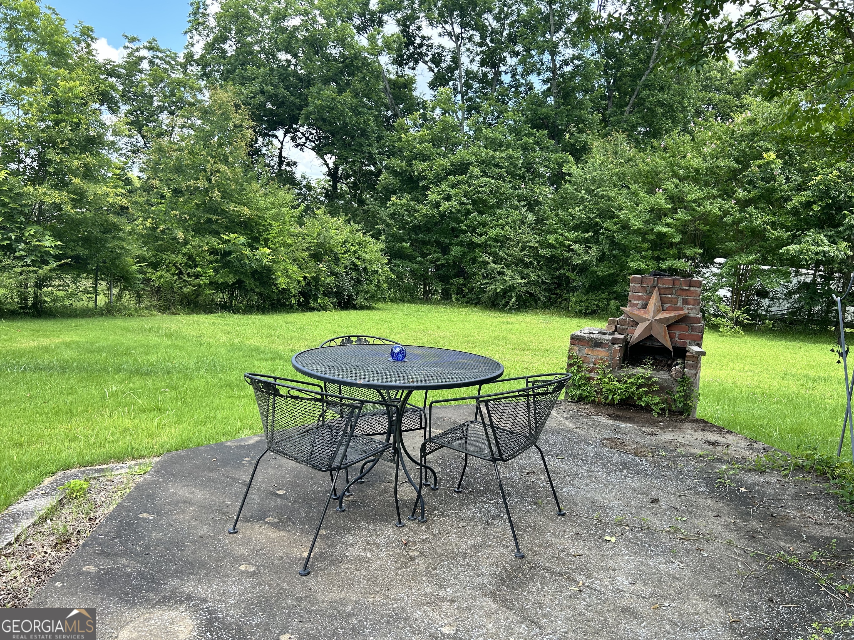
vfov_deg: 53.1
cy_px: 320
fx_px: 641
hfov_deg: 67.3
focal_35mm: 26
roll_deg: -2.7
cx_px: 427
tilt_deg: -6.6
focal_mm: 5.7
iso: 50
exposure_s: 1/628
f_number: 1.5
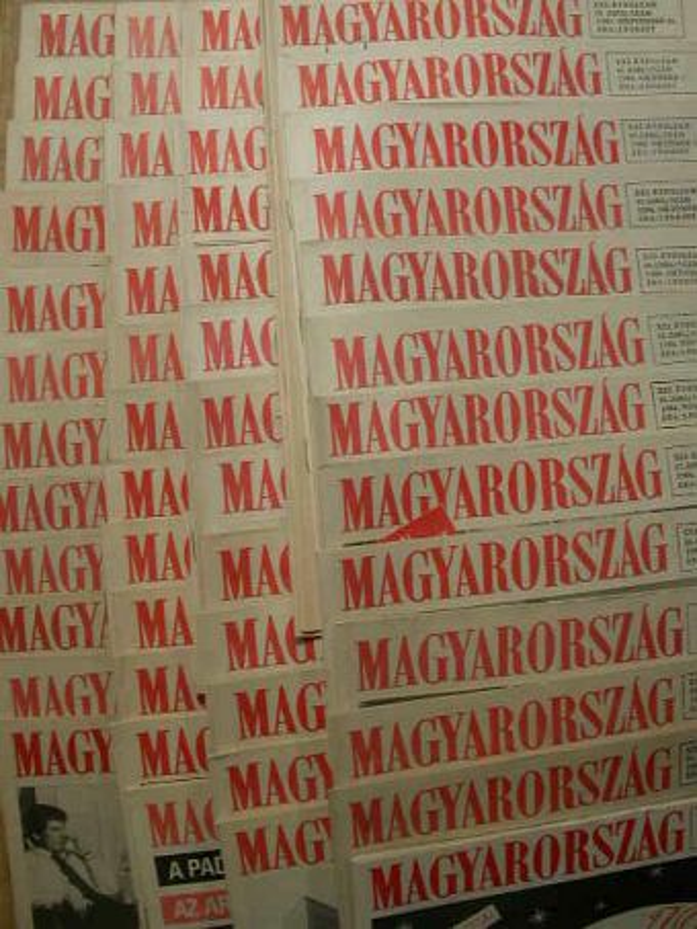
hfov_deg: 37.7
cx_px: 348
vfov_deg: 49.0
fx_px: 1020
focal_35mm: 38
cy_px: 464
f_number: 3.7
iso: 100
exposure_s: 1/108
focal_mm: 7.85
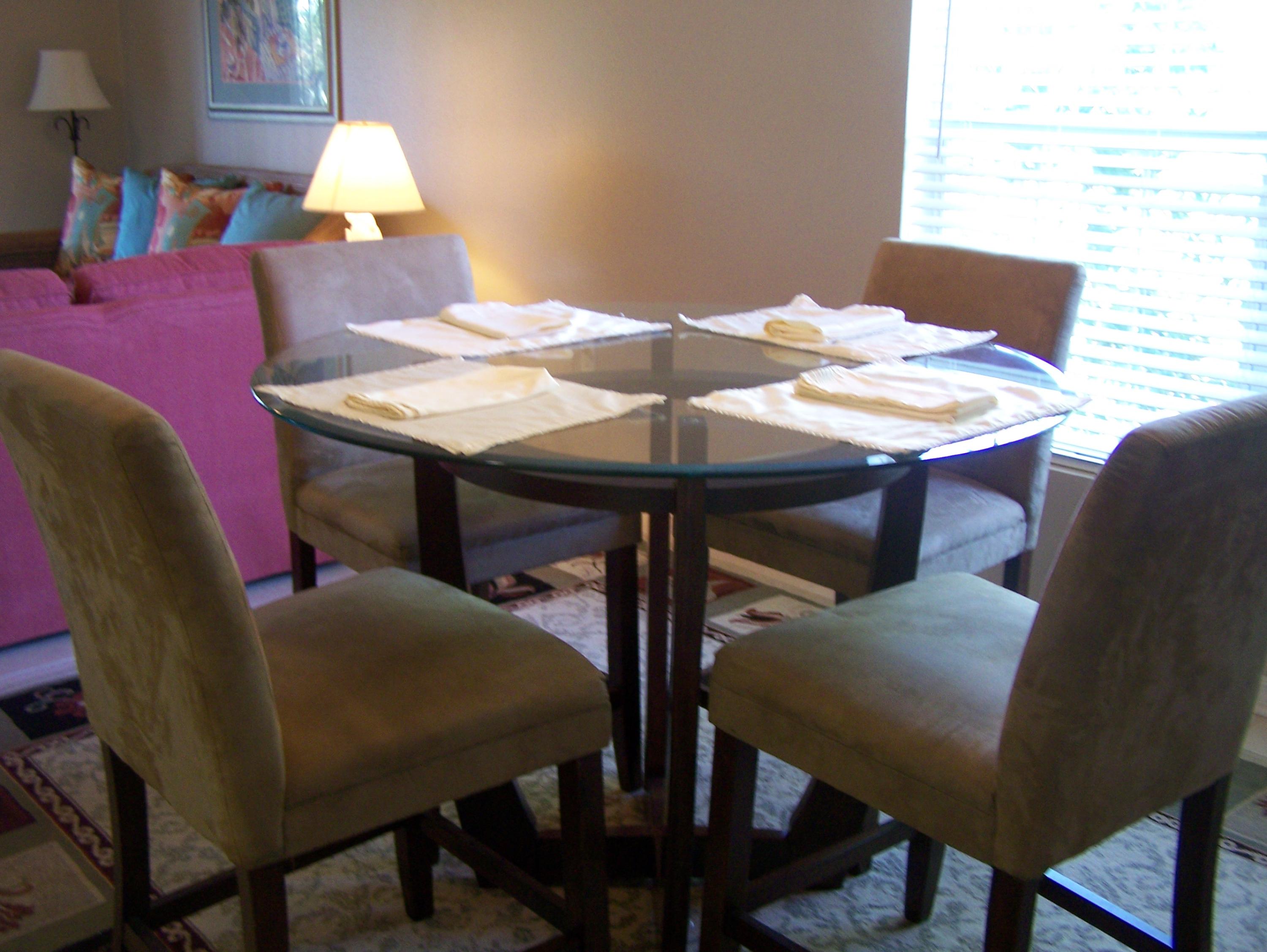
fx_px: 1392
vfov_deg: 37.8
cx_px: 634
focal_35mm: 38
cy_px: 476
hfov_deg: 48.9
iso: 160
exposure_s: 1/20
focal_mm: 6.3
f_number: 2.8
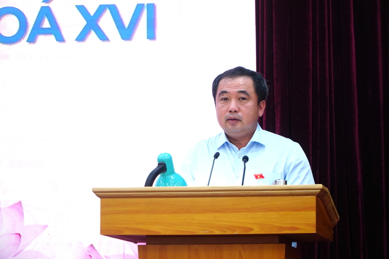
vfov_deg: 8.7
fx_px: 1702
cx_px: 194
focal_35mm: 158
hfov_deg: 13.0
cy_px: 130
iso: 800
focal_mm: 105
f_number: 4
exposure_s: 1/100
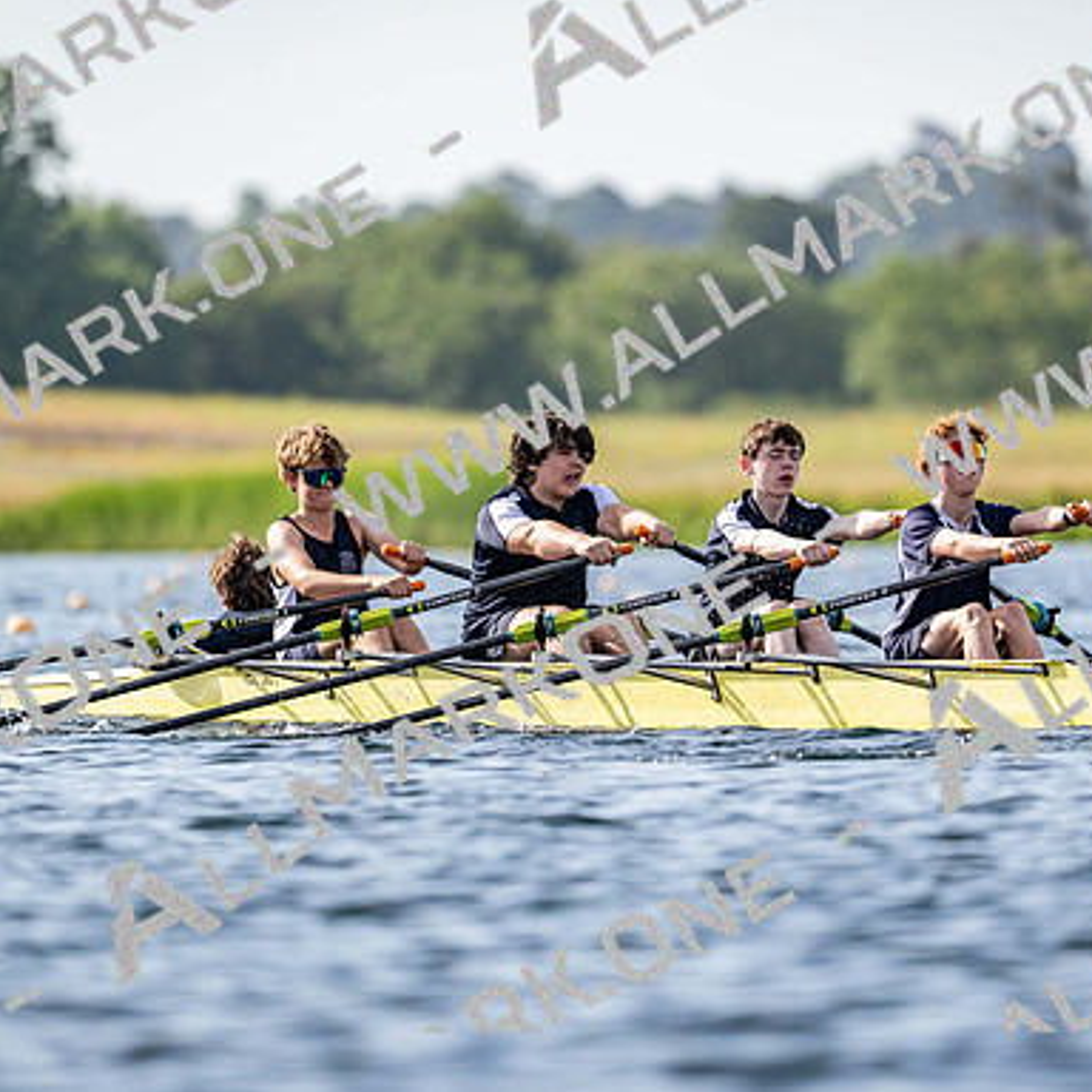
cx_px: 685
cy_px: 545
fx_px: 18309
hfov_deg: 3.4
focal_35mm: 513
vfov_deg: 3.4
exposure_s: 1/2500
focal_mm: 400
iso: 360
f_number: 4.5
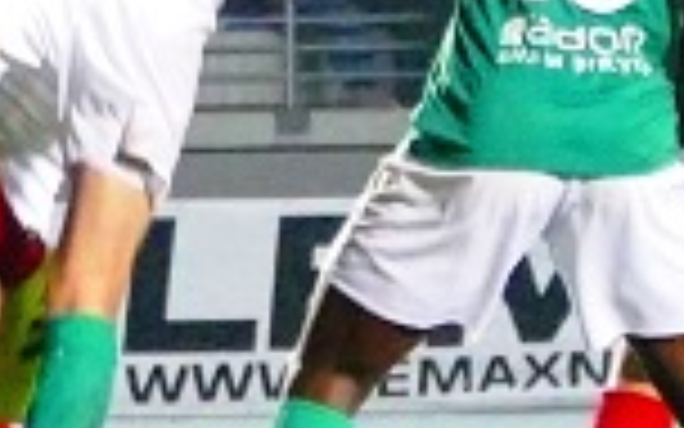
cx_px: -22
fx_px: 20654
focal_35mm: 1108
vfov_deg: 1.2
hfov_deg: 1.9
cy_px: -115
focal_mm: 52.4
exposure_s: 1/160
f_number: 3.9
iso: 3200
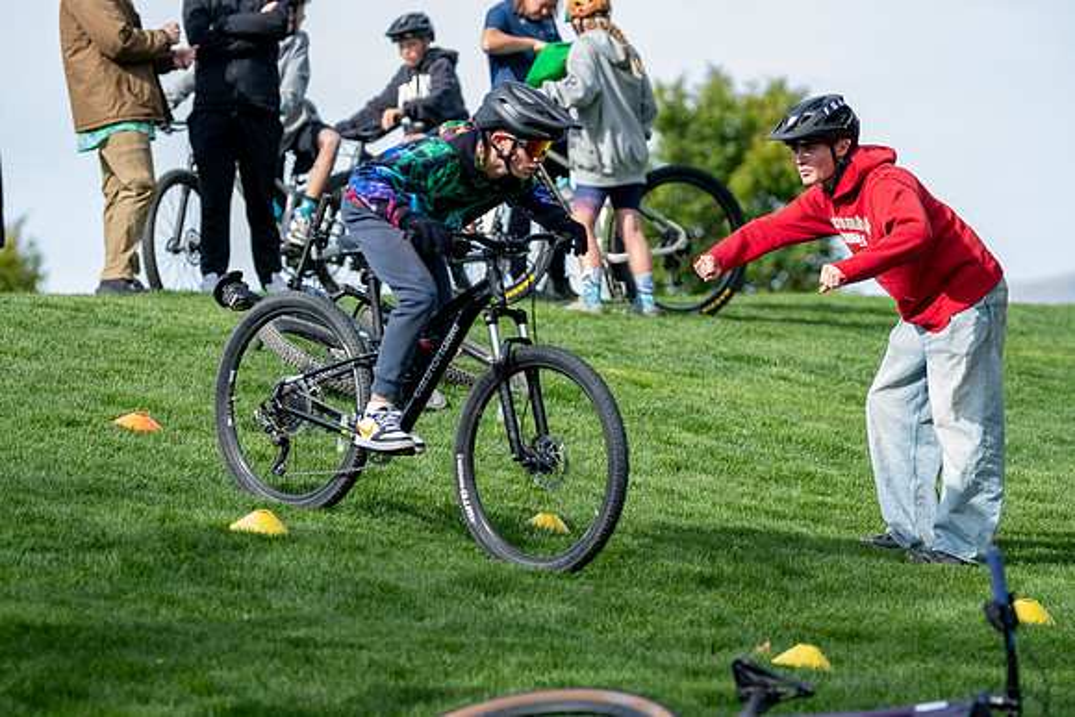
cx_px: 538
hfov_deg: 10.2
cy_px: 358
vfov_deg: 6.8
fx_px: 6048
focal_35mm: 202
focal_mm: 135
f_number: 3.2
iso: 200
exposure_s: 1/800
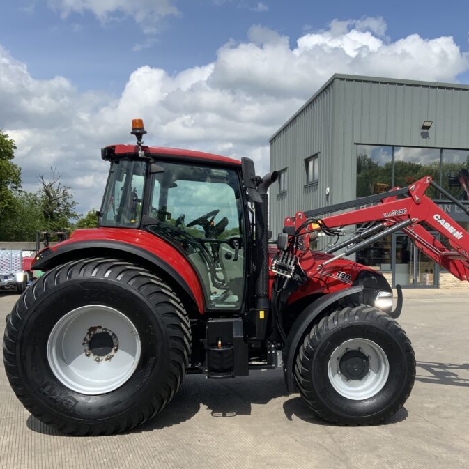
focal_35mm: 39
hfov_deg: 42.5
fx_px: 598
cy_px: 266
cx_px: 295
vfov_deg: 42.7
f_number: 1.8
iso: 16
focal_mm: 3
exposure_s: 1/2538
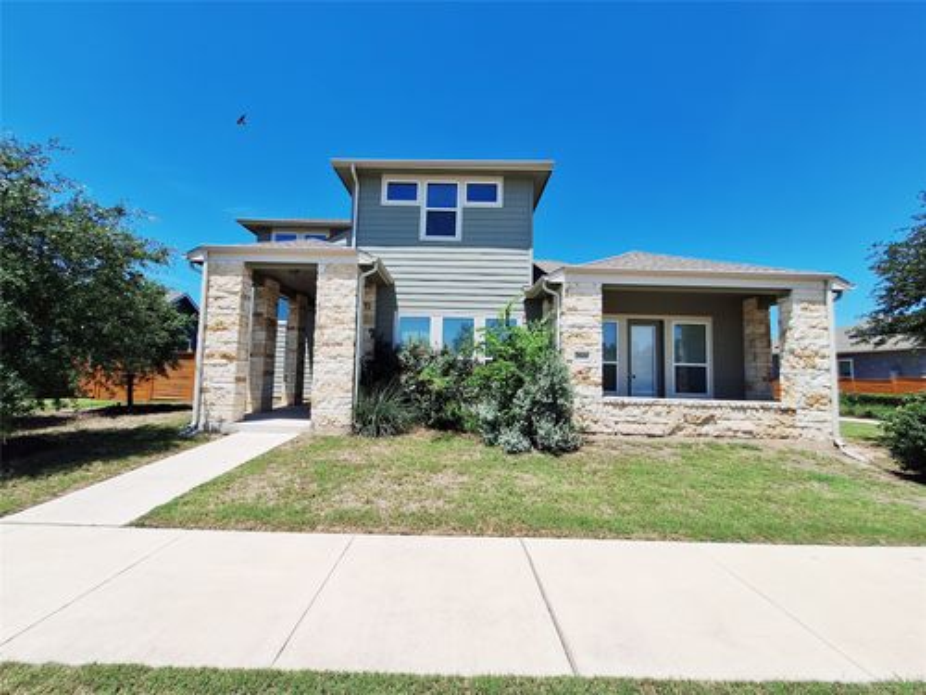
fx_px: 348
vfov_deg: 89.9
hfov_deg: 106.2
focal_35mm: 13
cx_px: 463
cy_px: 348
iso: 40
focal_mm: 1.74
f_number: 2.2
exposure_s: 1/1965
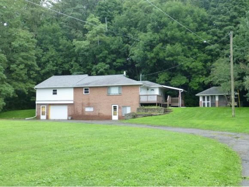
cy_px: 94
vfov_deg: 35.2
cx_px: 124
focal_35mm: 41
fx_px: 295
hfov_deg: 45.7
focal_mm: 7.4
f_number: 3.9
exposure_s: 1/250
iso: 800
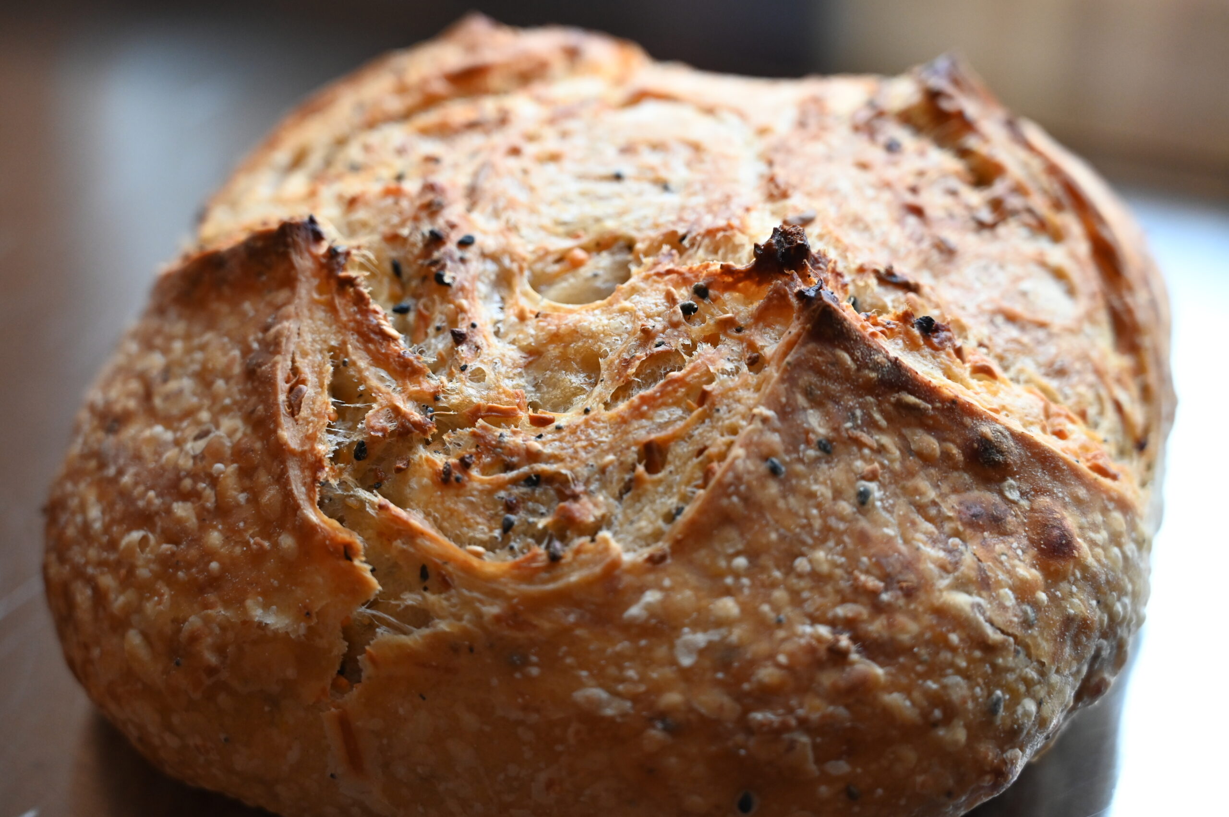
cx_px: 614
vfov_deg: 27.0
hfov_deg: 39.6
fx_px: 1706
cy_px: 408
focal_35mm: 50
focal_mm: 50
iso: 2200
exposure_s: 1/125
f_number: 4
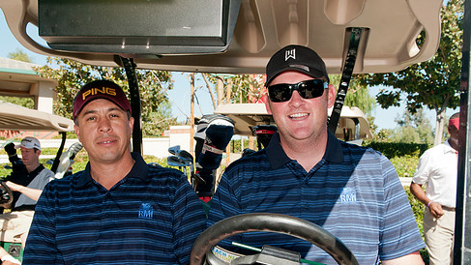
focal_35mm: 43
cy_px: 181
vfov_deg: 27.5
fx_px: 537
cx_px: 218
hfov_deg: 47.3
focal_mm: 23
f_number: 8
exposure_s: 1/160
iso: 400
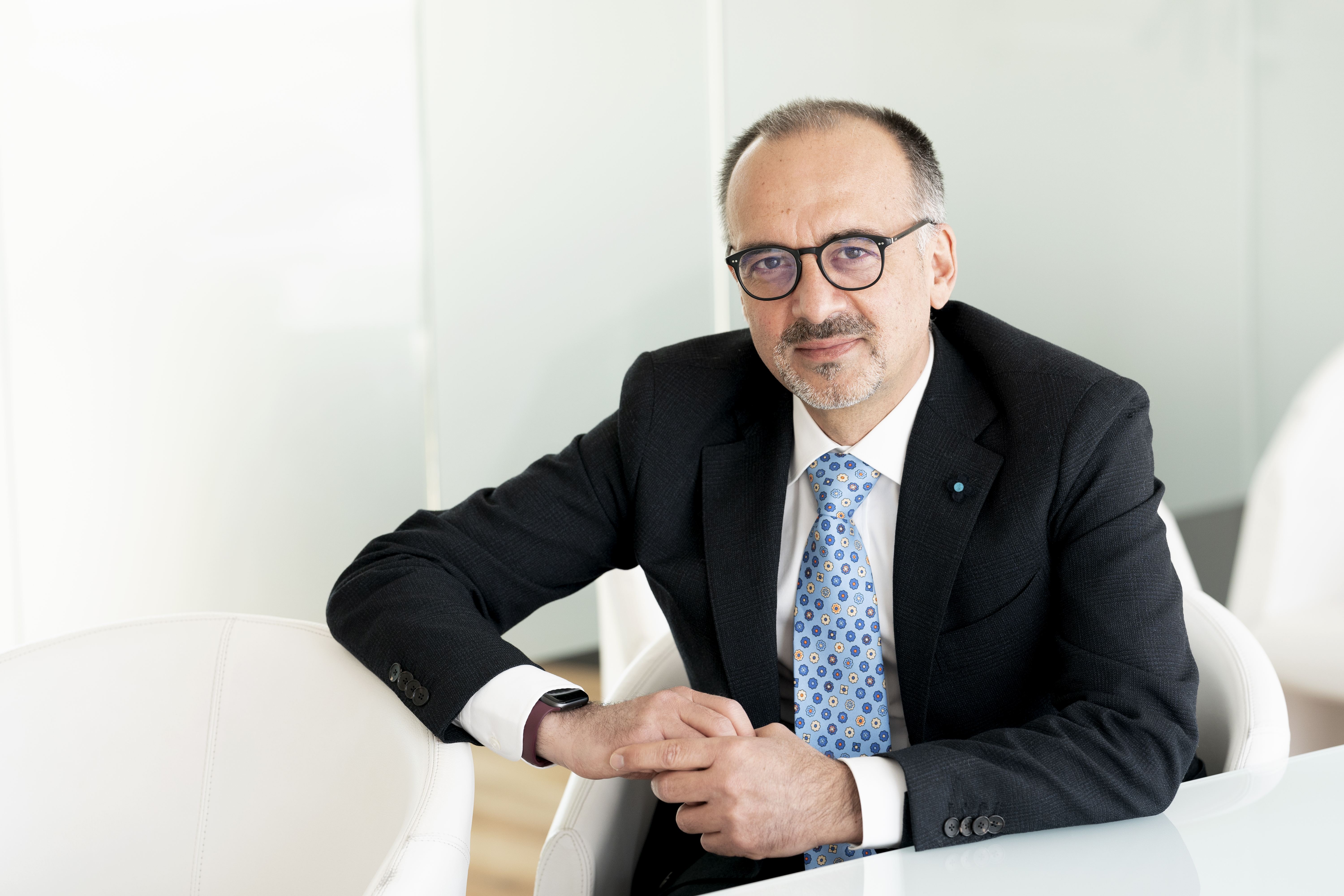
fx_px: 5040
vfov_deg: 10.2
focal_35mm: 135
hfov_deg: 15.2
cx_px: 672
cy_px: 448
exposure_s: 1/250
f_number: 3.5
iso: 640
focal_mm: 135
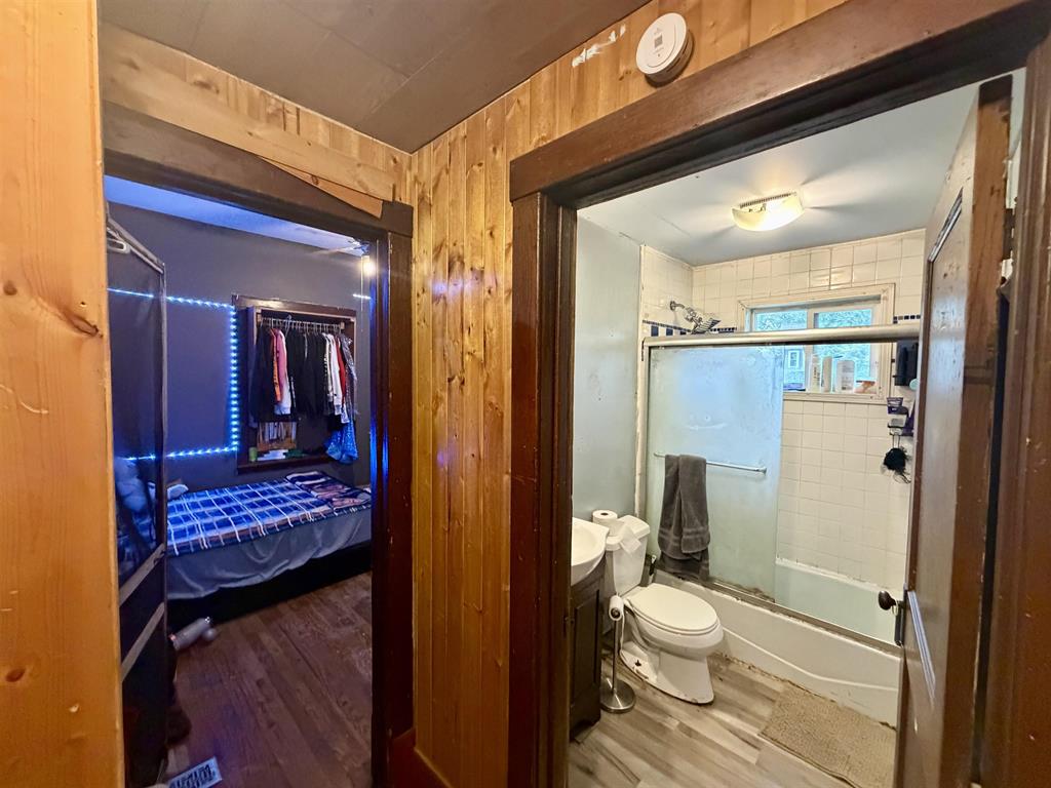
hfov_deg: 102.1
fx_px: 425
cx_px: 526
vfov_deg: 85.7
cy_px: 394
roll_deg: +0.2
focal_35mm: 14
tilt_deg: -2.9
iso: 800
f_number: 2.2
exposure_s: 1/60
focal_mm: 2.22
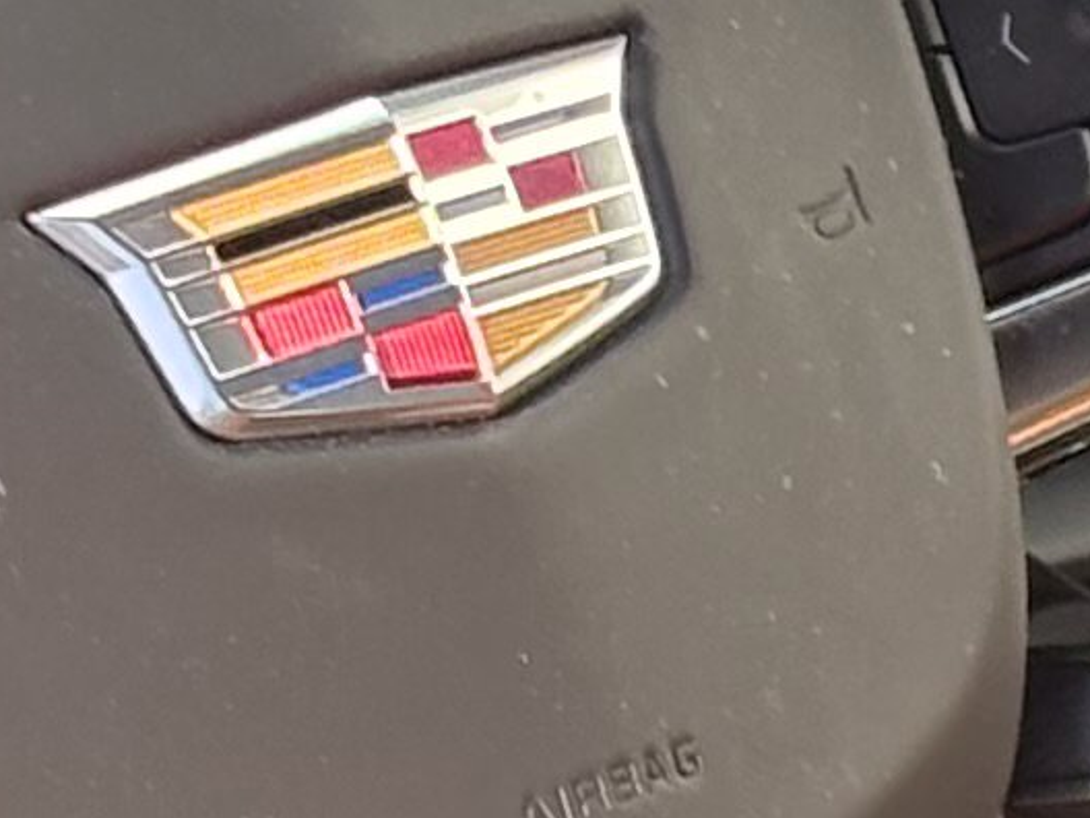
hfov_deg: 5.0
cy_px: 442
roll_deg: -0.5
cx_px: 537
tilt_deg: -19.0
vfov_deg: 3.7
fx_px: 12501
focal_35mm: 397
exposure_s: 1/135
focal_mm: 5.96
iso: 25
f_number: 1.6
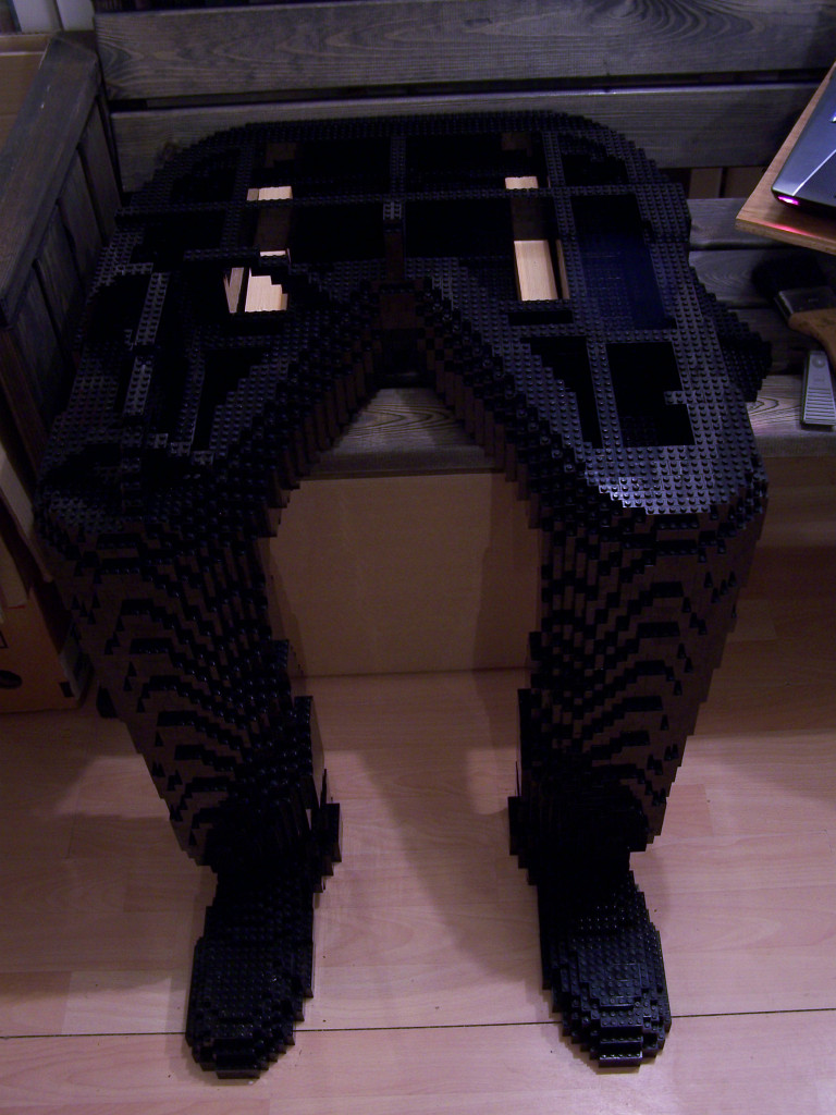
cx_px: 418
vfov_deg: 49.0
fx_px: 1224
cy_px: 558
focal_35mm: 38
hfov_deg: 37.7
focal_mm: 6.3
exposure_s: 1/2
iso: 80
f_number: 2.8
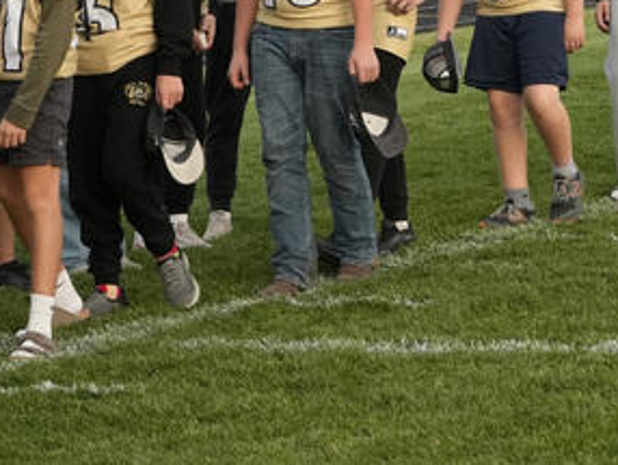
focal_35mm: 212
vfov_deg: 7.0
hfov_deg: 9.3
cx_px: 406
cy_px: -16
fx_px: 3783
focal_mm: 41
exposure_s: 1/400
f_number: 5
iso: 2000
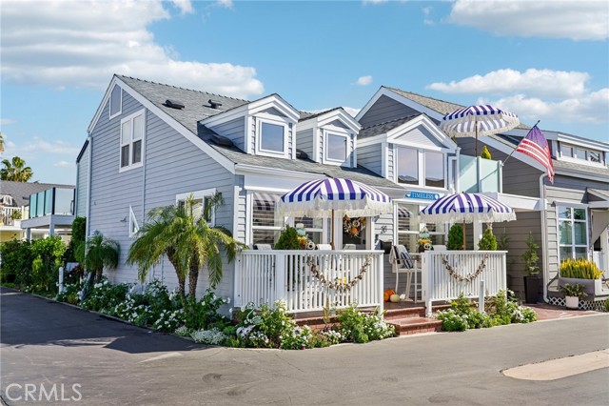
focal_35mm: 31
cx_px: 304
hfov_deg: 60.3
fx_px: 524
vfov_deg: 42.3
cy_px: 203
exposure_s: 1/400
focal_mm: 31
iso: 100
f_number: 8
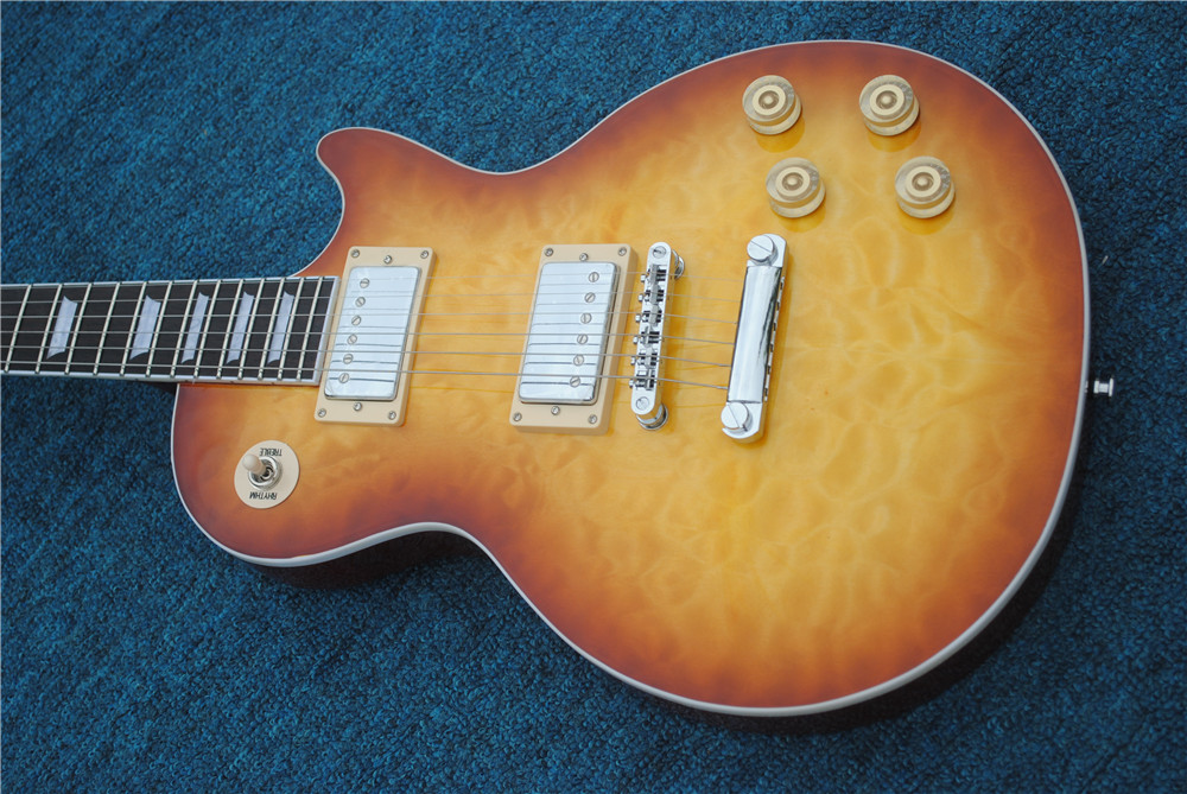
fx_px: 2079
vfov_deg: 21.6
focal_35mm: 63
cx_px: 594
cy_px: 397
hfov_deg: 31.9
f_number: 6.3
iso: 100
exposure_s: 1/160
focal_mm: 42
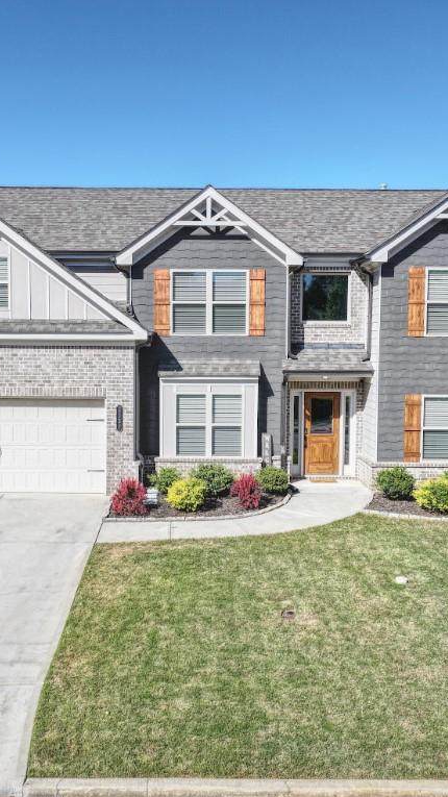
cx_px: 200
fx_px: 740
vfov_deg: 56.6
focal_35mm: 35
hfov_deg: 33.7
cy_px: 398
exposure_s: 1/2000
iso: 100
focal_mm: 12.3
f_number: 2.8
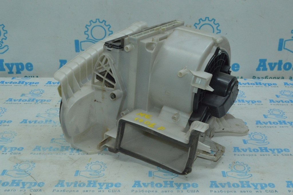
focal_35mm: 46
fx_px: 378
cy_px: 98
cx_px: 146
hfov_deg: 42.4
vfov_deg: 28.9
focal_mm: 31
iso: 2800
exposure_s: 1/80
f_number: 16
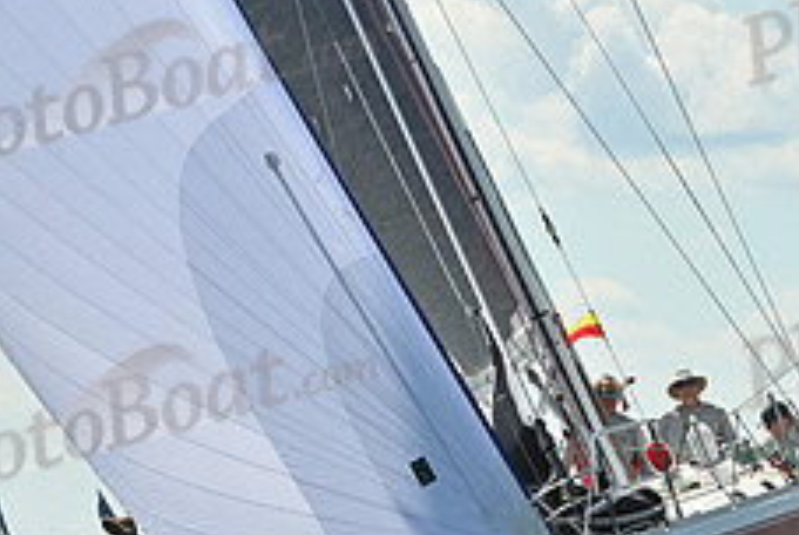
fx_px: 7089
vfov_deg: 4.3
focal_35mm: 319
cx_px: 563
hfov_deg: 6.4
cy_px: 551
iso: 250
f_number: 11
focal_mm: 125
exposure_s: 1/1000
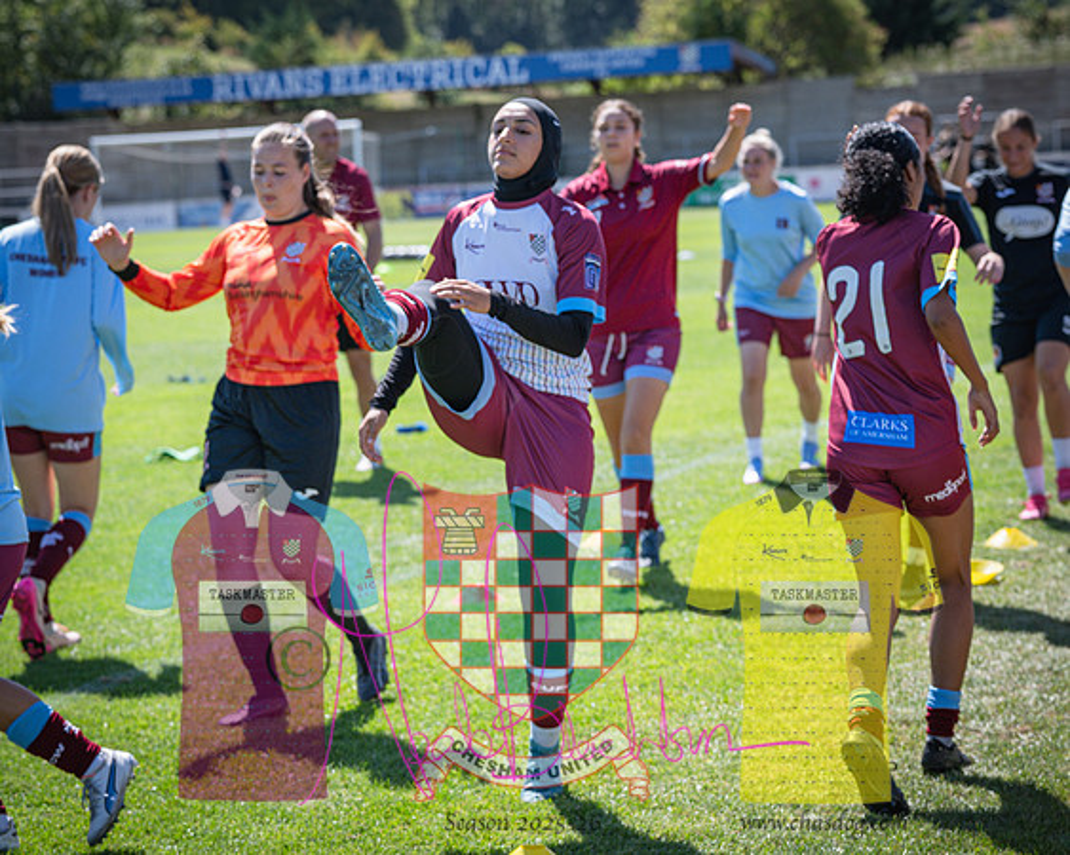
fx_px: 3435
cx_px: 527
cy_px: 447
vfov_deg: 14.2
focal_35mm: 109
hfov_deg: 17.7
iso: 200
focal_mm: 78
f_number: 4
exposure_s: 1/1000
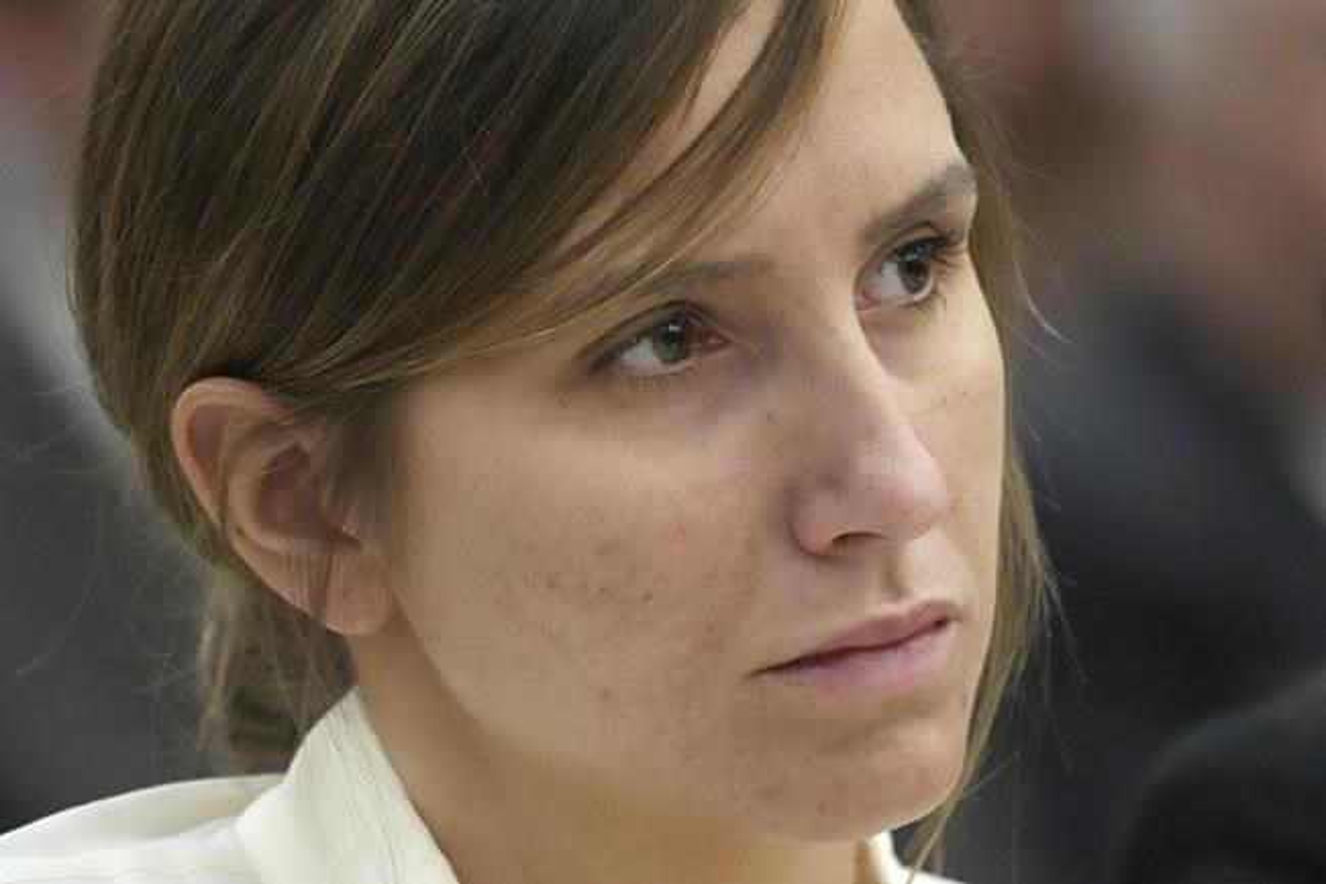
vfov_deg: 2.3
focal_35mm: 600
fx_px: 22093
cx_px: 663
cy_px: 442
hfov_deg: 3.4
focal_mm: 400
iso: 10000
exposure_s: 1/250
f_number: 5.6
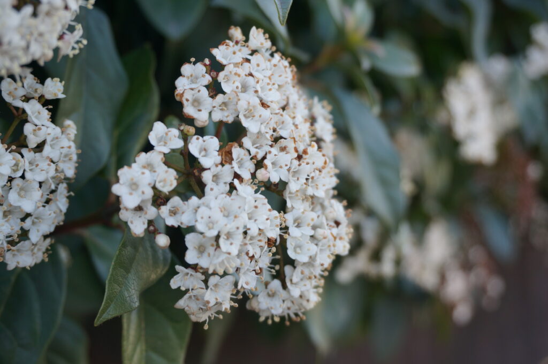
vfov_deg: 27.2
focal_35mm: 50
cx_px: 274
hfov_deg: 40.0
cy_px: 182
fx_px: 753
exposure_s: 1/60
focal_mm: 33
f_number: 5
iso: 100
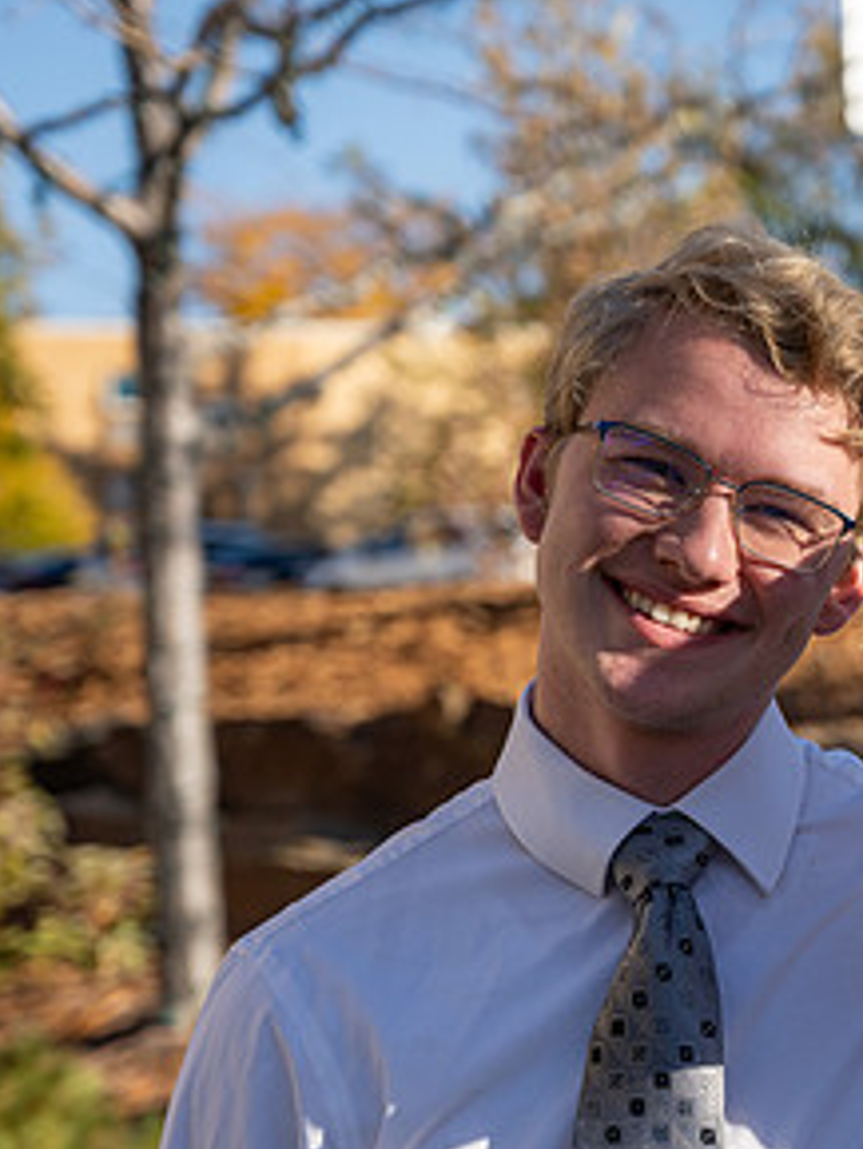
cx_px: 980
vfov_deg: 15.1
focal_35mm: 130
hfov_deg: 11.2
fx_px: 4318
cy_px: 698
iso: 100
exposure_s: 1/640
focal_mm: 66
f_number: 4.5
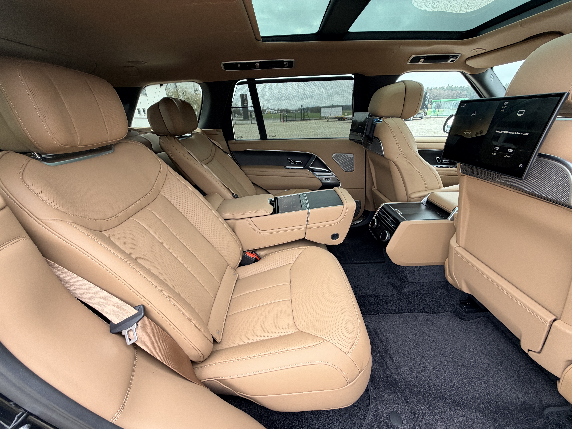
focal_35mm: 14
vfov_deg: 85.7
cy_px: 214
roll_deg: +4.0
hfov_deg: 102.1
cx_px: 286
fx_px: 231
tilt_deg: -26.3
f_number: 2.2
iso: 64
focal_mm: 2.22
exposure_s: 1/121
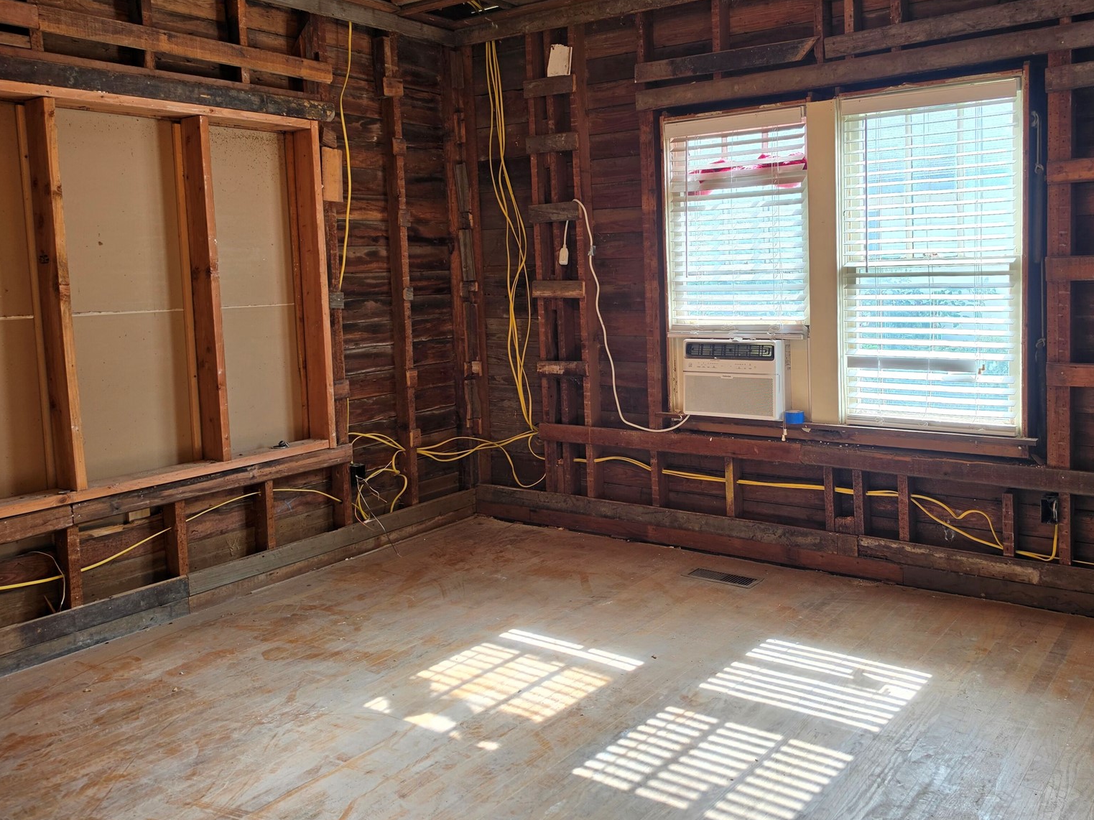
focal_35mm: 29
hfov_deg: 60.9
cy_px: 342
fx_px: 916
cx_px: 676
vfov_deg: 48.0
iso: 32
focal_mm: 6.5
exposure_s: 1/120
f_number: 1.4
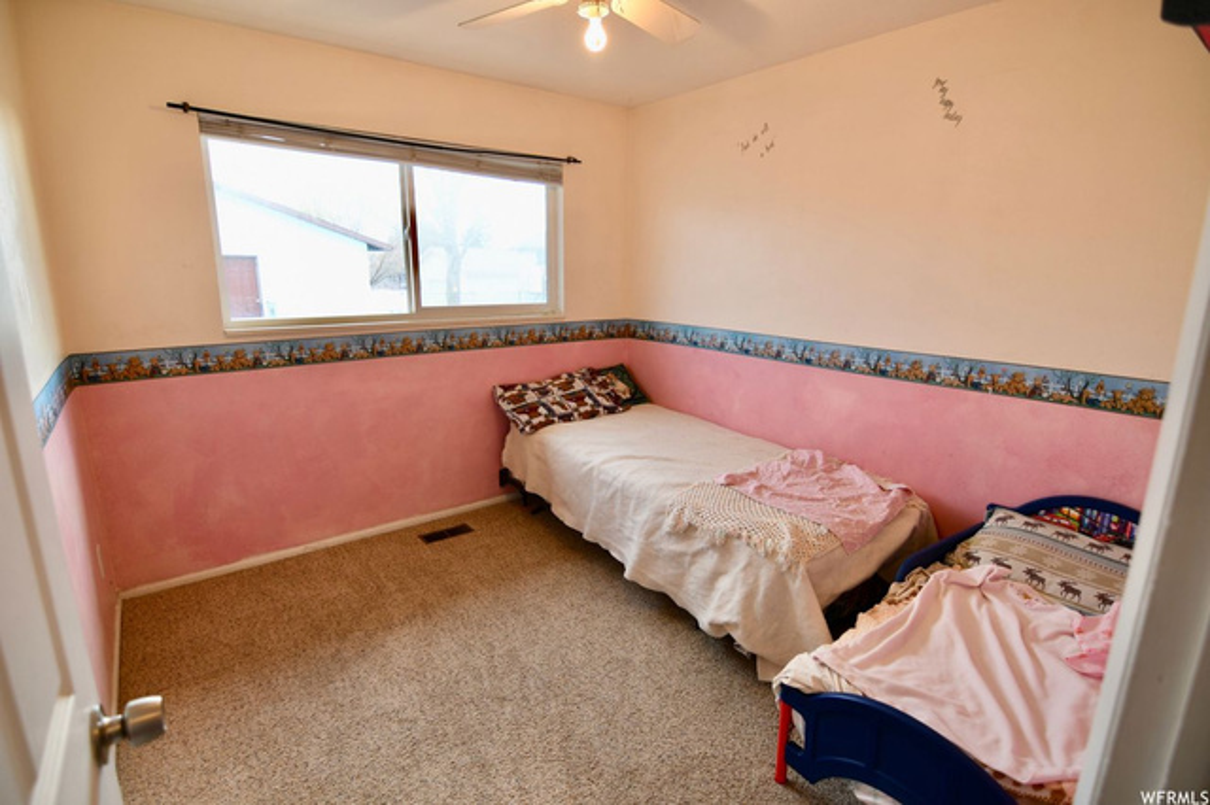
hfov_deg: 92.5
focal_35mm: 17
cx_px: 605
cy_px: 402
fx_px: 579
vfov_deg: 69.6
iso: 100
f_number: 3.2
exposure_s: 1/40
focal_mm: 11.5
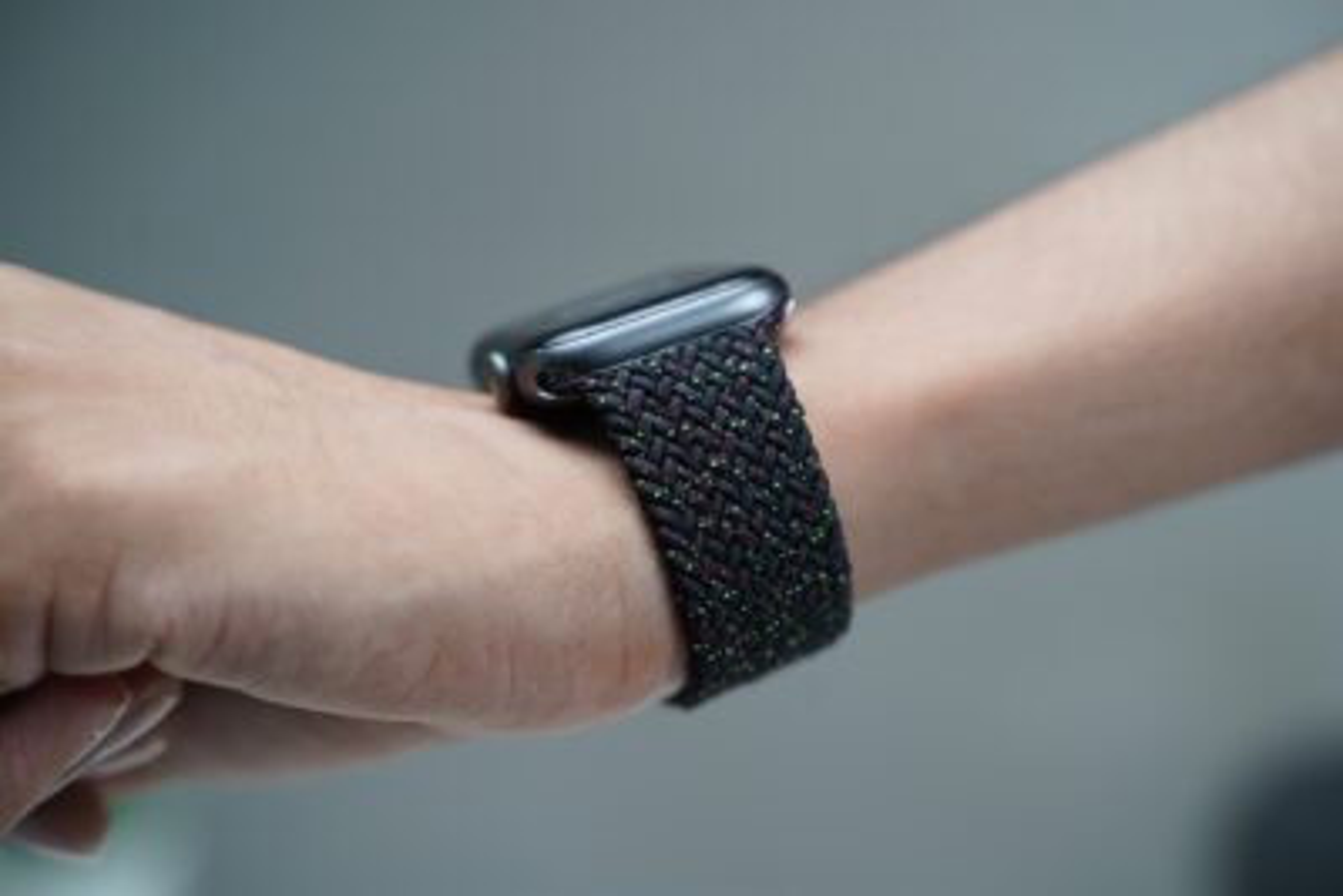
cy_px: 448
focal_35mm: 68
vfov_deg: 20.0
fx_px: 2538
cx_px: 672
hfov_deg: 29.6
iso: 800
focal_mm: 68
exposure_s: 1/80
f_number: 4
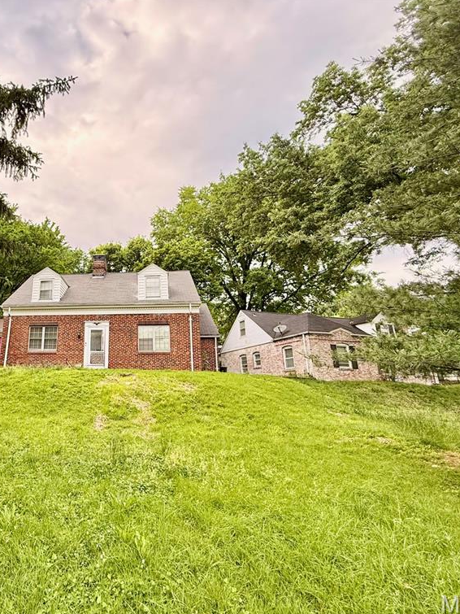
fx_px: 337
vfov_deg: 84.7
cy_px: 309
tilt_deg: +16.3
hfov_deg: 63.9
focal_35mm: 19
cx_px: 106
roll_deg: -0.3
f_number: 2.2
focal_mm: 2.22
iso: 64
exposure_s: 1/451
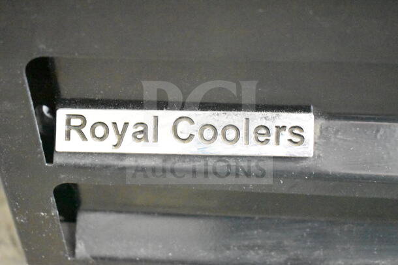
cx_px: 199
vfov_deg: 22.6
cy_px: 132
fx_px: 663
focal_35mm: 60
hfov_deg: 33.4
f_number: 4.8
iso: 25600
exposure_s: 1/25
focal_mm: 40
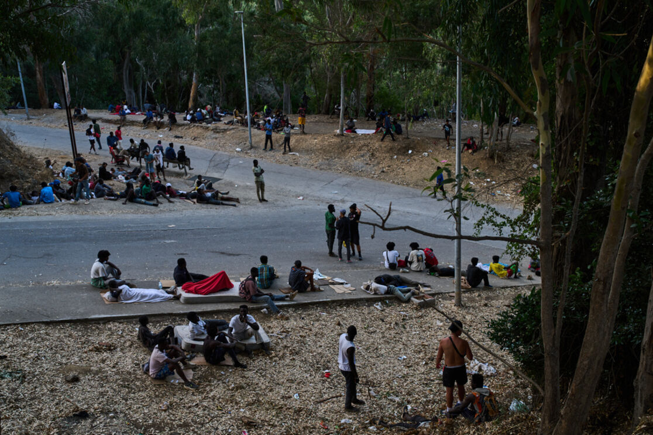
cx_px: 326
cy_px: 218
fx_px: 635
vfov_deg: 37.8
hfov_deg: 54.5
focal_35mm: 35
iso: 160
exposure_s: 1/100
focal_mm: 35
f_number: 5
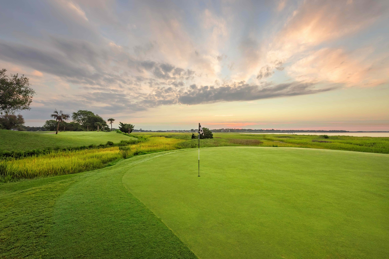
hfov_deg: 100.4
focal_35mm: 15
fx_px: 162
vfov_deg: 77.4
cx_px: 194
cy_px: 130
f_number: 9
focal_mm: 15
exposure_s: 1/100
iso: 500
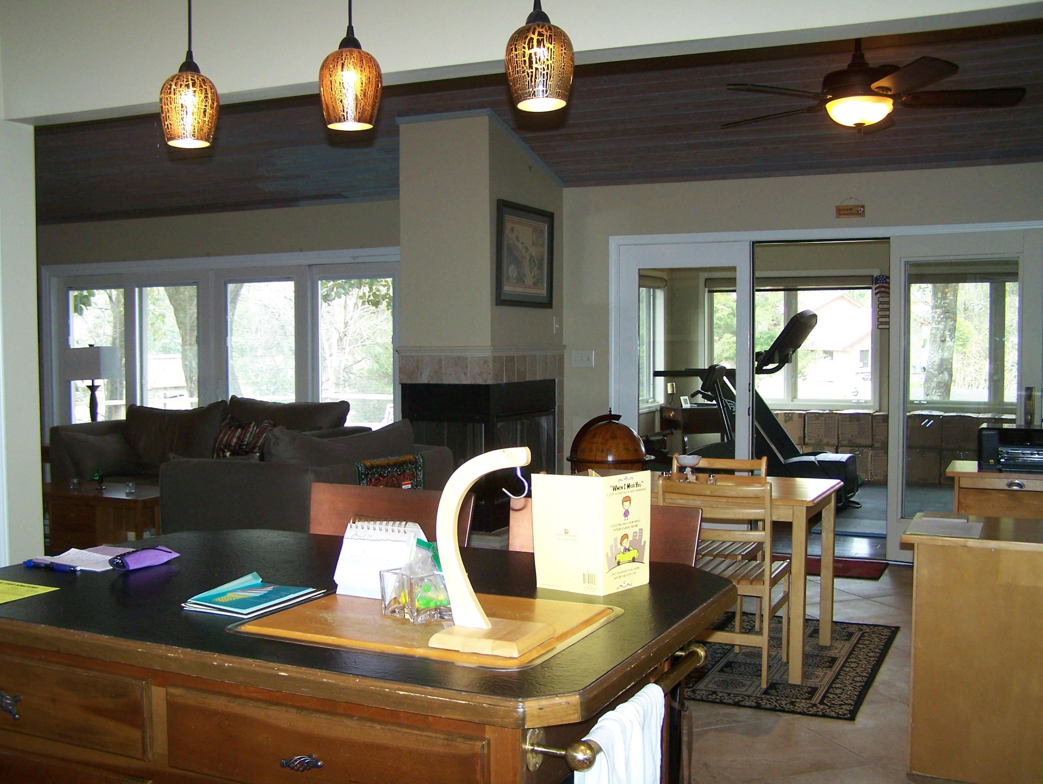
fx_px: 1146
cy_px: 392
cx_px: 522
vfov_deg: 37.8
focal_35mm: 38
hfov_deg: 48.9
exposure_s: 1/60
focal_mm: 6.3
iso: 160
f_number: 2.8
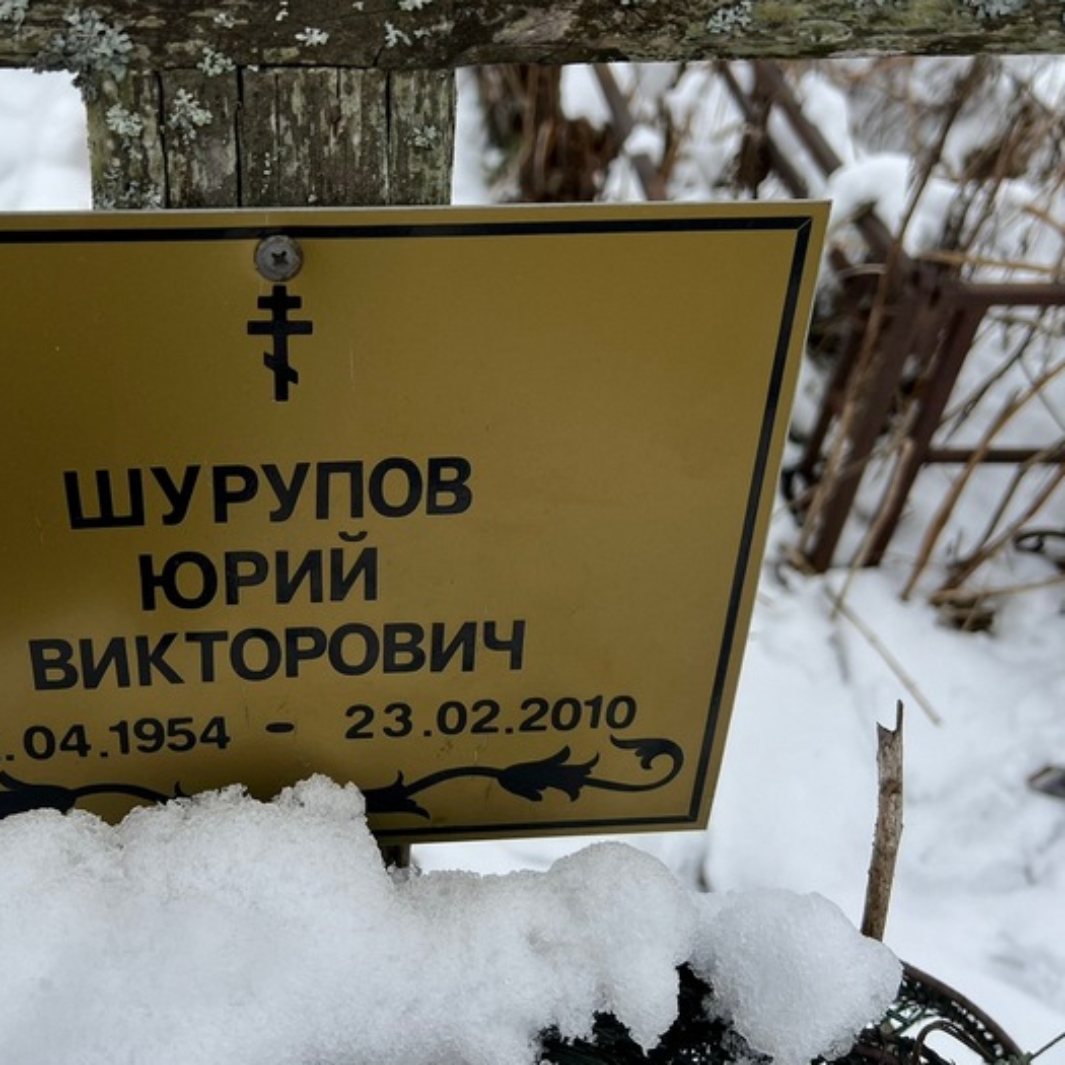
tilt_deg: -38.1
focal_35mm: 35
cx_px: 335
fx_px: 1218
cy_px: 495
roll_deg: +0.3
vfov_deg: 47.2
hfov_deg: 46.3
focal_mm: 5.7
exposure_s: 1/216
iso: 40
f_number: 1.5
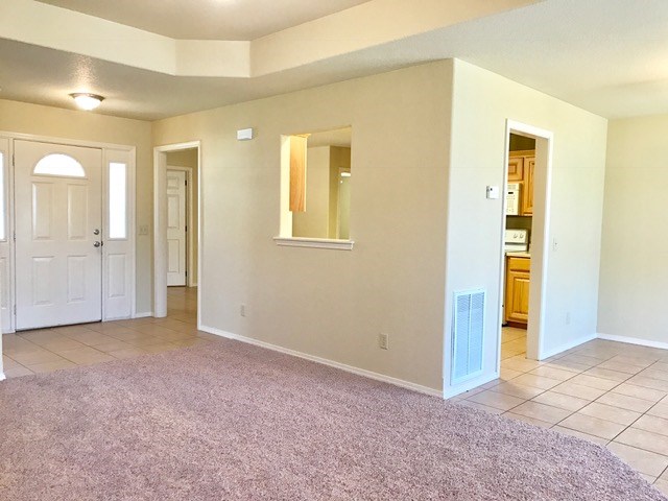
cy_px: 250
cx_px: 334
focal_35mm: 28
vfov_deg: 49.7
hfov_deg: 63.4
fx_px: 540
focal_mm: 3.99
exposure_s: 1/24
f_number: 1.8
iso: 40
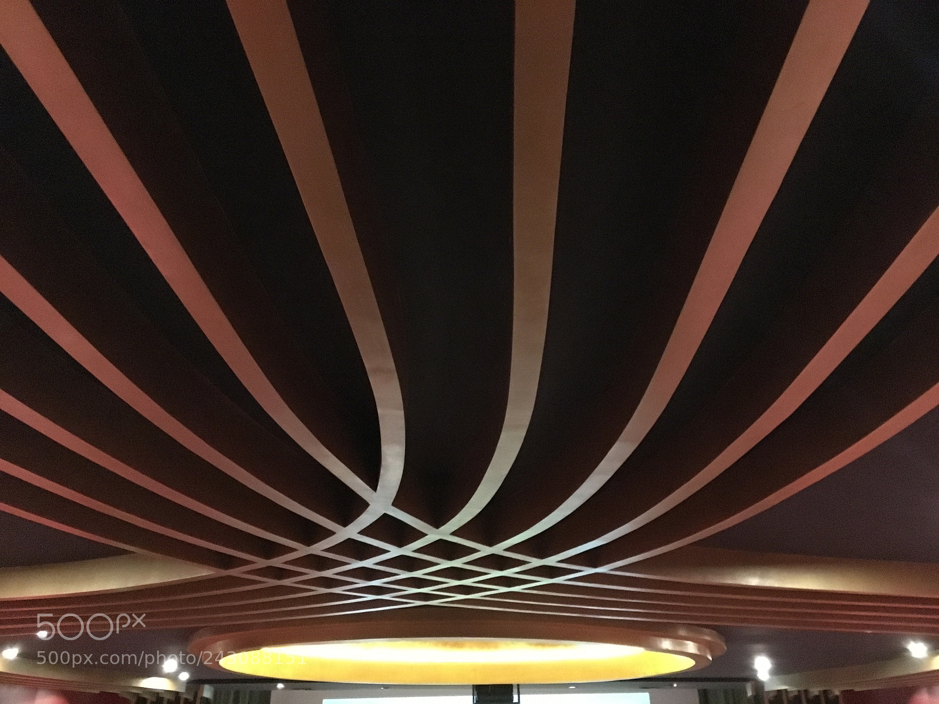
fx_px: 787
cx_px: 470
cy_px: 352
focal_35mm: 29
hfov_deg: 61.7
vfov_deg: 48.2
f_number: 2.2
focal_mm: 4.15
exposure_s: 1/15
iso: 2000
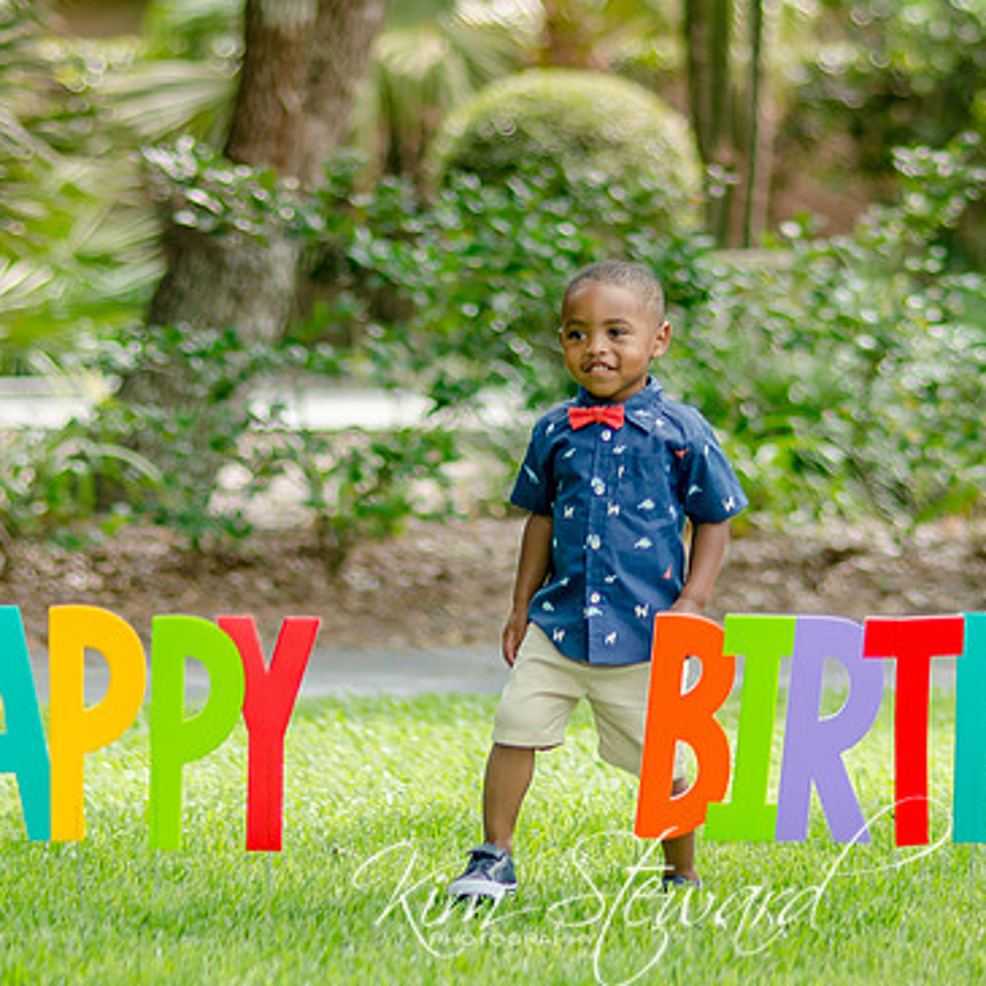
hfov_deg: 9.3
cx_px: 579
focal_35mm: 188
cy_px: 486
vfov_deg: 9.3
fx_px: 6058
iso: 100
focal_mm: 85
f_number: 2
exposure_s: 1/1000
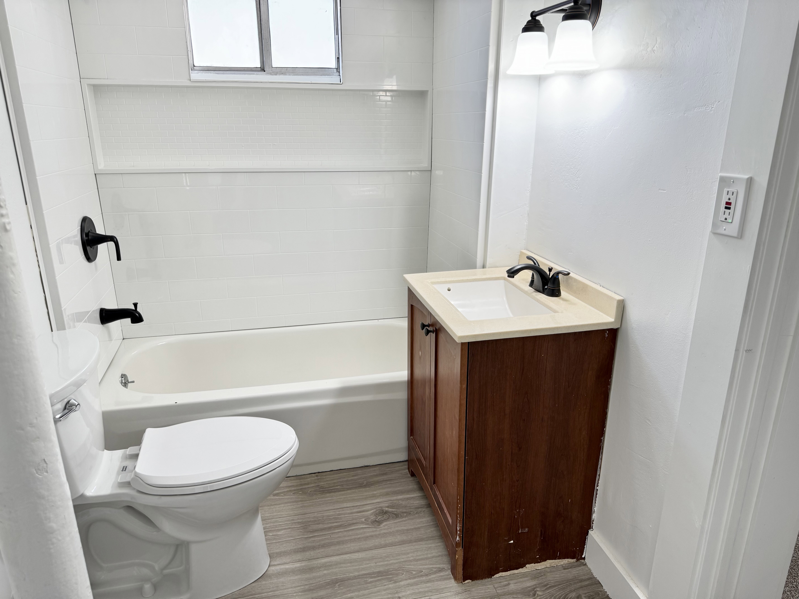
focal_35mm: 24
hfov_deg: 71.6
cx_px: 400
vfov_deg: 56.8
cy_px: 300
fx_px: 554
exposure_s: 1/60
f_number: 1.78
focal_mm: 6.76
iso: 125
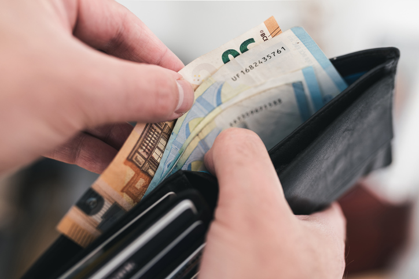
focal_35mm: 35
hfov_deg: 54.4
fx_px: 407
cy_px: 140
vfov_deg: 37.9
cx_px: 210
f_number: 2.5
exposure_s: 1/80
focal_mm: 35
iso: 160
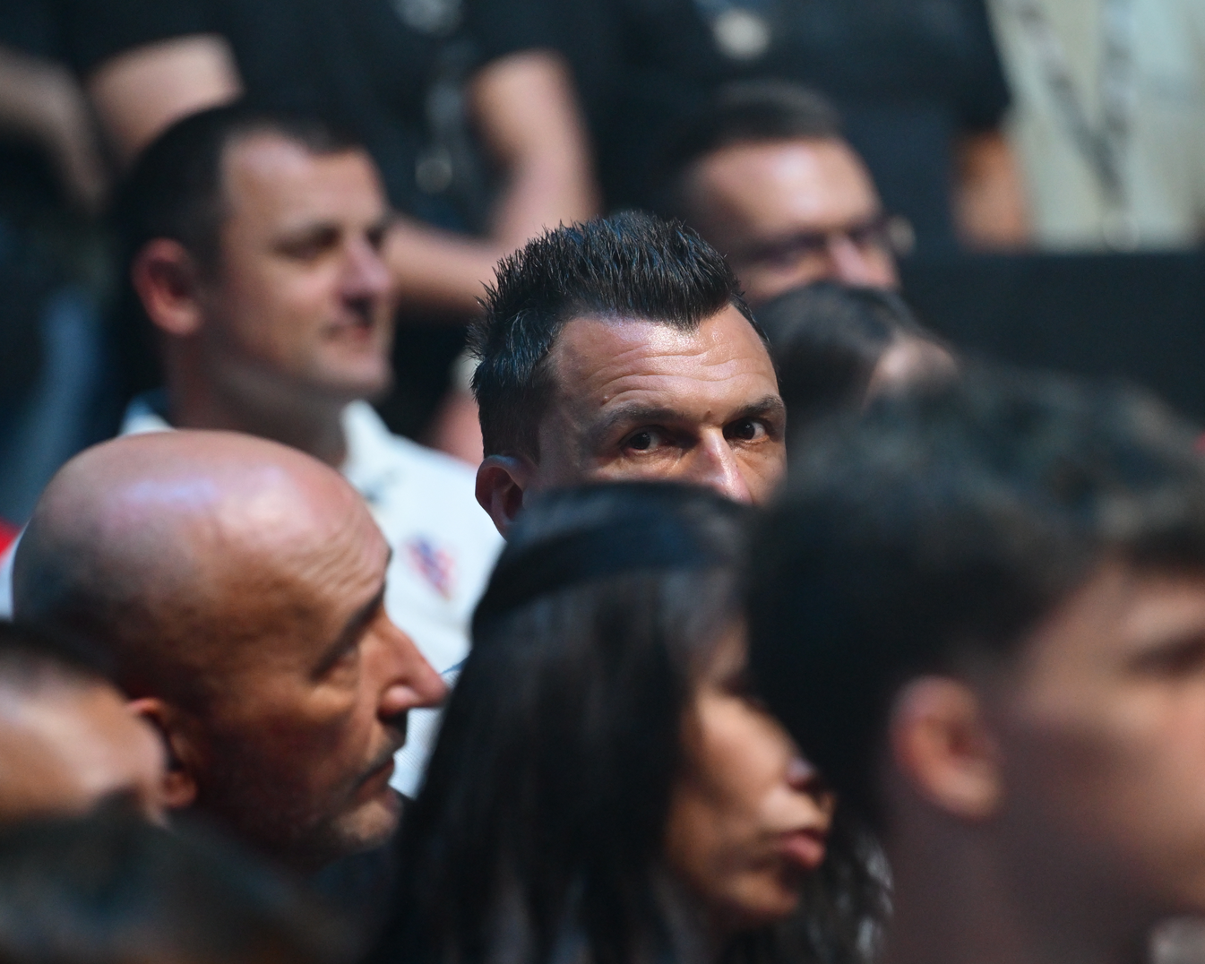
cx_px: 587
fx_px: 11163
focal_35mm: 313
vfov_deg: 4.9
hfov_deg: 6.2
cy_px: 481
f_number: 2.8
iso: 3200
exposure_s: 1/320
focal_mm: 185
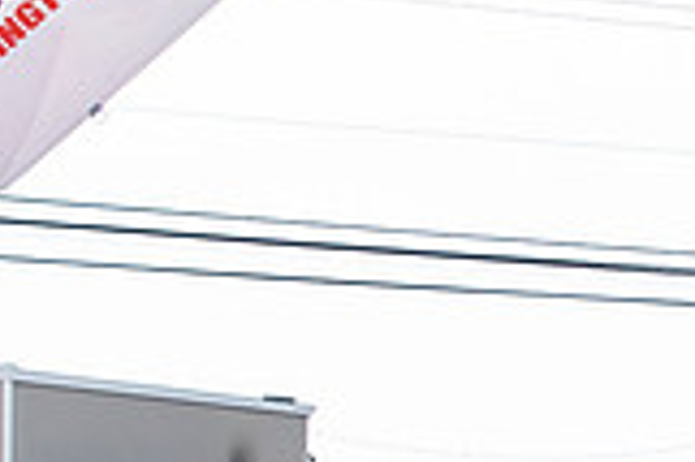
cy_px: 546
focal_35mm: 198
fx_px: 3819
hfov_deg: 9.7
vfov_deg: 6.9
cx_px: 1366
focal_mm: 32
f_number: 4
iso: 800
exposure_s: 1/3200
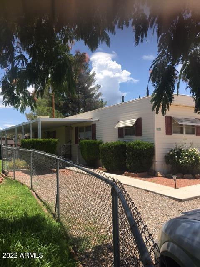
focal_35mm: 29
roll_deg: +2.3
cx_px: 100
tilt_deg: +3.7
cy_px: 134
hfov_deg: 48.2
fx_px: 223
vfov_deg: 61.7
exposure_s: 1/1374
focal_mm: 4.15
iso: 25
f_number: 2.2
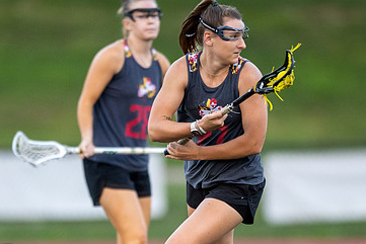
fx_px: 8685
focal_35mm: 854
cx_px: 193
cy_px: 227
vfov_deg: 1.6
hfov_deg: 2.4
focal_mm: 400
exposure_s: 1/1250
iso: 1800
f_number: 2.8
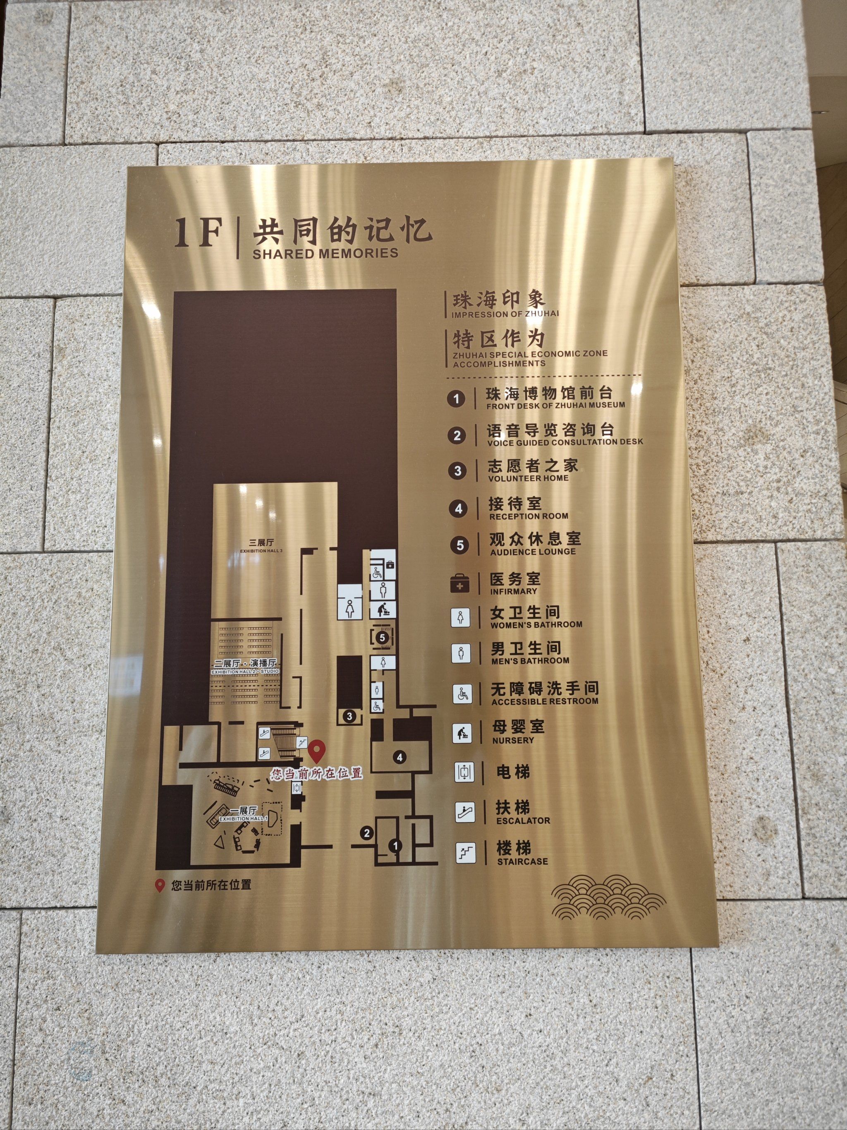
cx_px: 424
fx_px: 750
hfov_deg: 58.9
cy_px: 565
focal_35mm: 23
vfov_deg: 73.9
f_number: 1.8
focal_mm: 5.43
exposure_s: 1/50
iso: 320
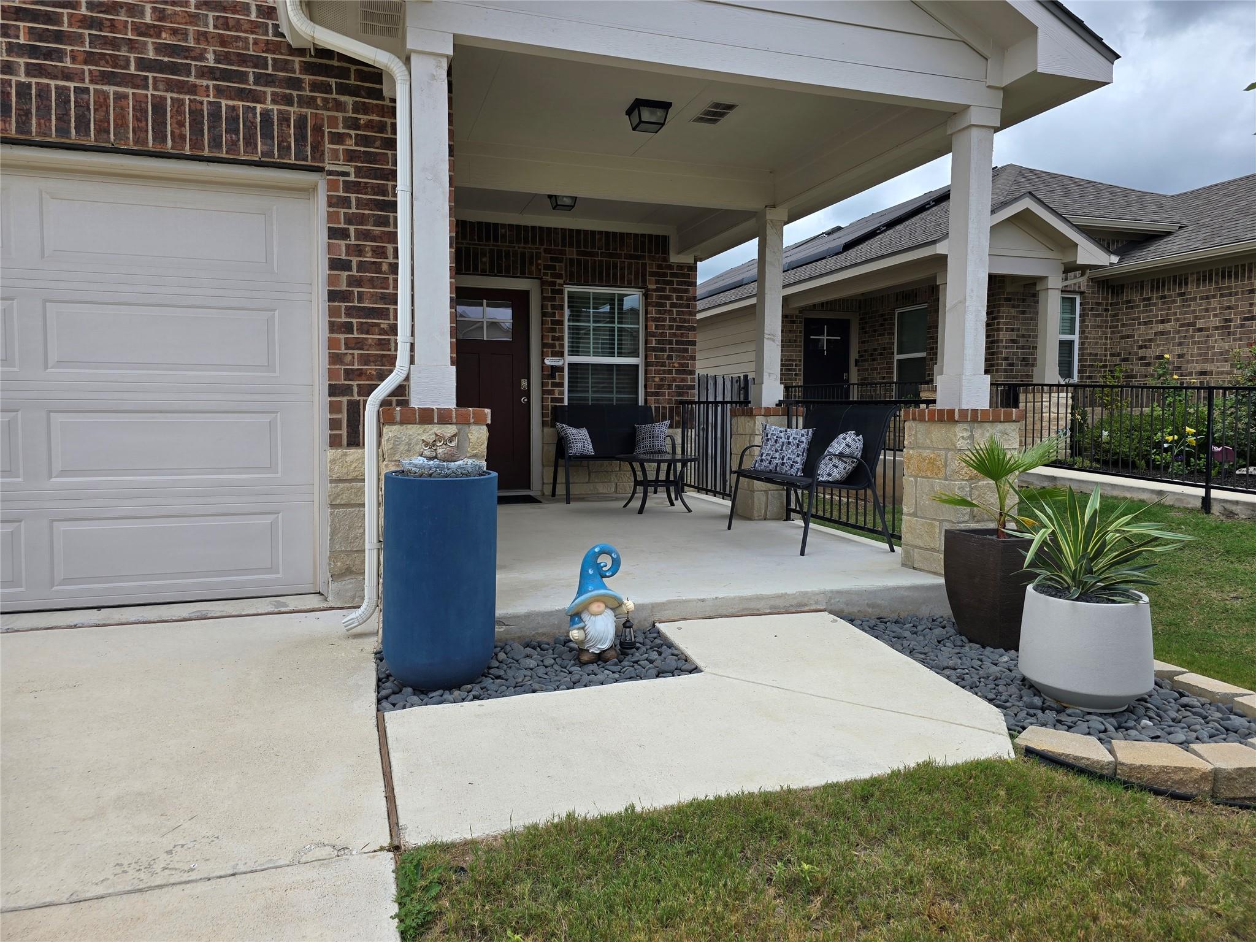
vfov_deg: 58.9
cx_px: 628
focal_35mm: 23
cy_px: 471
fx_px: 835
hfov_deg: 73.9
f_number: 1.7
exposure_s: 1/568
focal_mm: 6.3
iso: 12
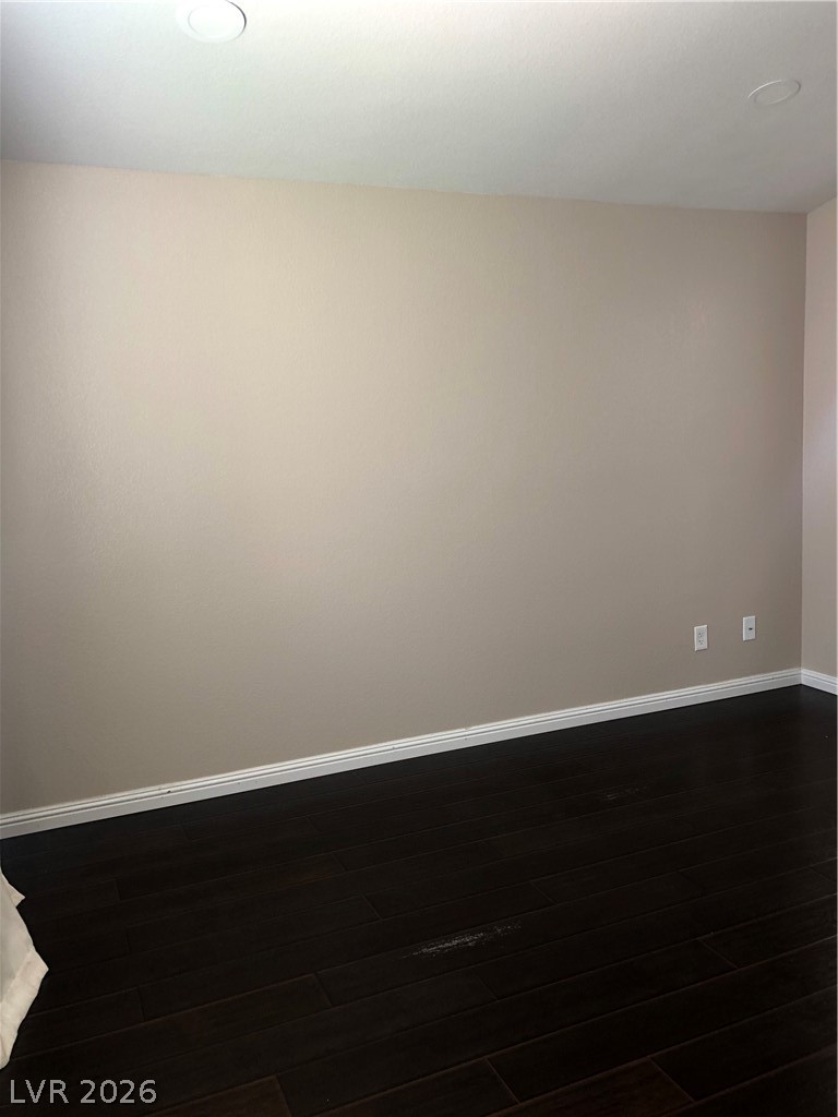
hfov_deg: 49.7
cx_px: 419
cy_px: 558
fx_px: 904
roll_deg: +2.2
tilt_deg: -7.7
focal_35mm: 28
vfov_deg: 63.4
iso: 160
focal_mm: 4
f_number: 1.8
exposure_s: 1/120
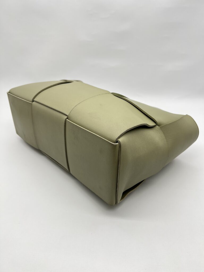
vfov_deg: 67.3
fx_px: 204
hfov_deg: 53.1
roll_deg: +2.1
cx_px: 102
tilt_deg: -31.6
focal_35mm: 26
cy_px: 136
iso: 40
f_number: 1.5
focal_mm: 5.7
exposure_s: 1/156
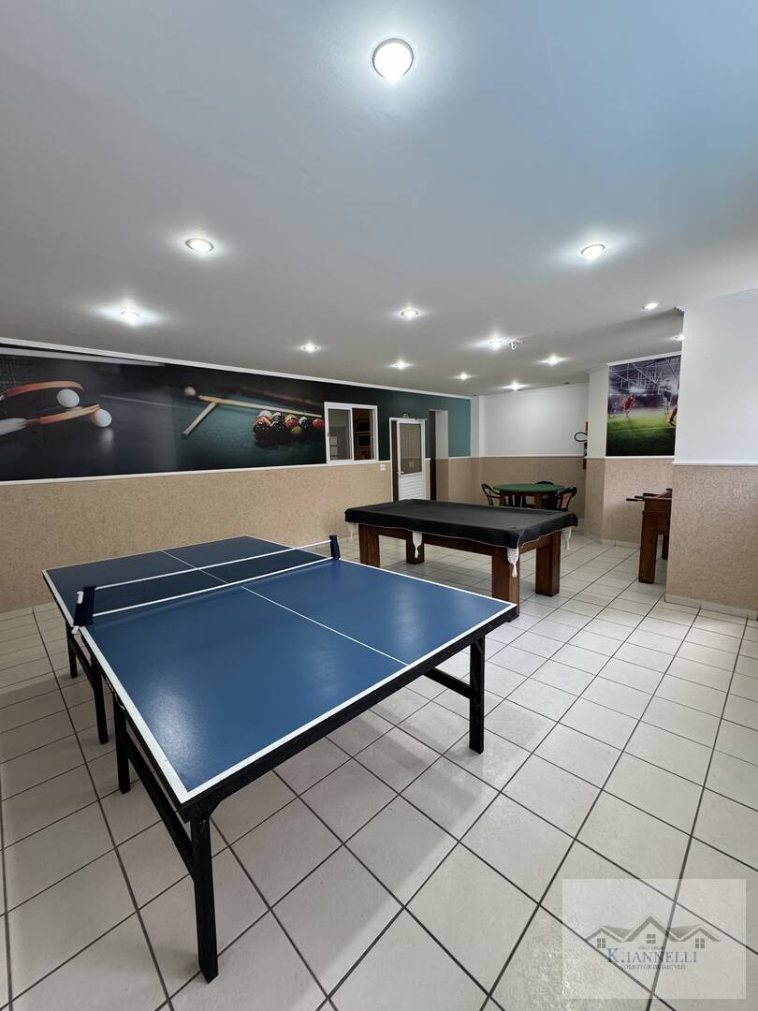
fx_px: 409
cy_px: 506
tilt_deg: -7.5
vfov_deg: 102.1
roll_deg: +3.1
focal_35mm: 14
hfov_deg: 85.7
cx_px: 379
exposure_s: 1/120
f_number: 2.2
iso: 250
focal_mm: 2.22
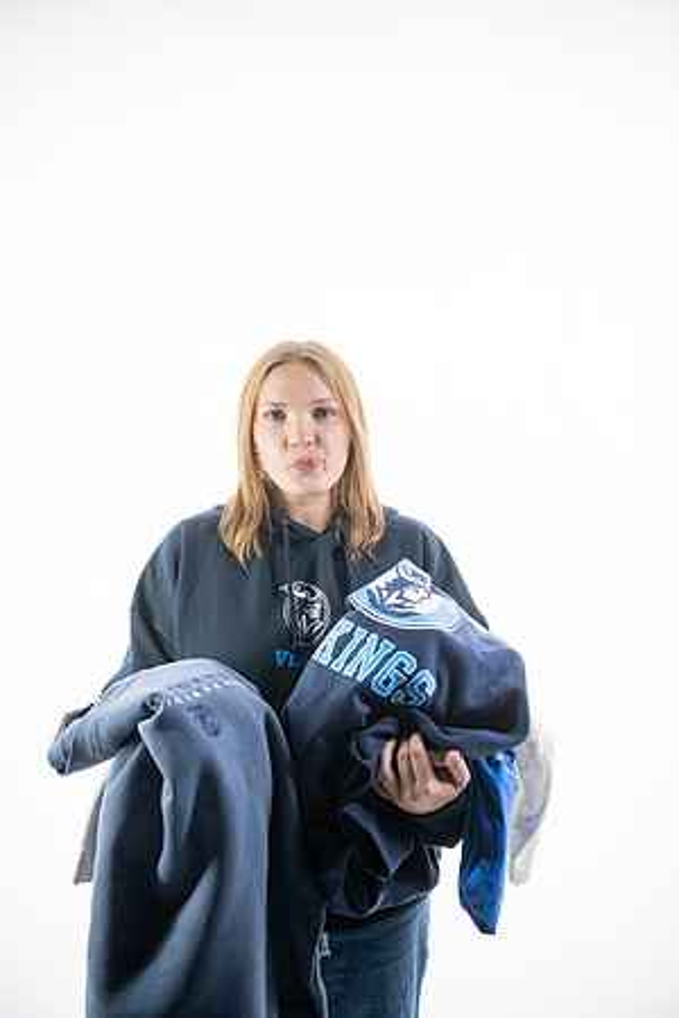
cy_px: 509
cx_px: 340
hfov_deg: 41.1
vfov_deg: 58.7
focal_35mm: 32
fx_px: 905
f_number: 3.2
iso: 800
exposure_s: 1/400
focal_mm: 32
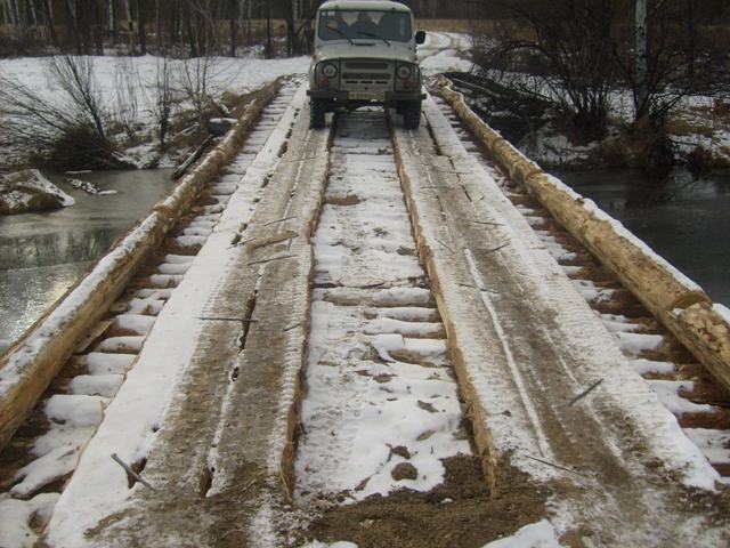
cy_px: 274
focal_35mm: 35
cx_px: 365
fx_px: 738
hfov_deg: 52.6
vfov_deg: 40.7
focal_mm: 5.8
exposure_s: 1/180
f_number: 7.1
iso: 80
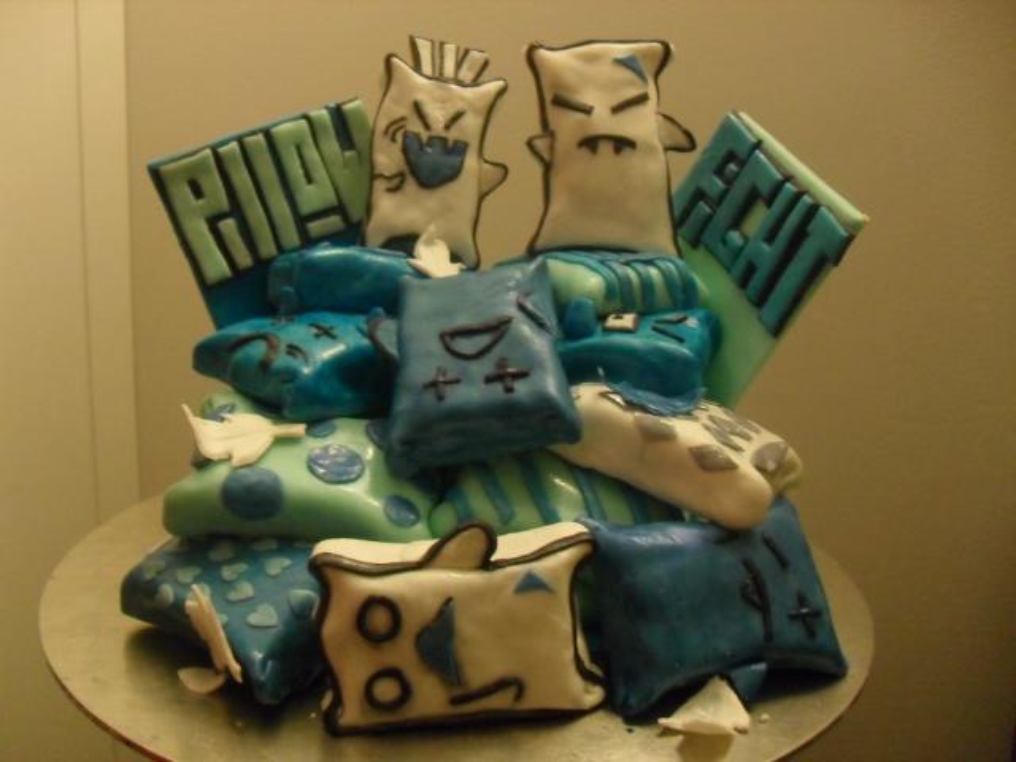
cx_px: 508
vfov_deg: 40.7
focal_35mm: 35
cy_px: 381
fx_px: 1027
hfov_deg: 52.6
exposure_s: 1/15
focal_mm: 6.2
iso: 400
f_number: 2.8
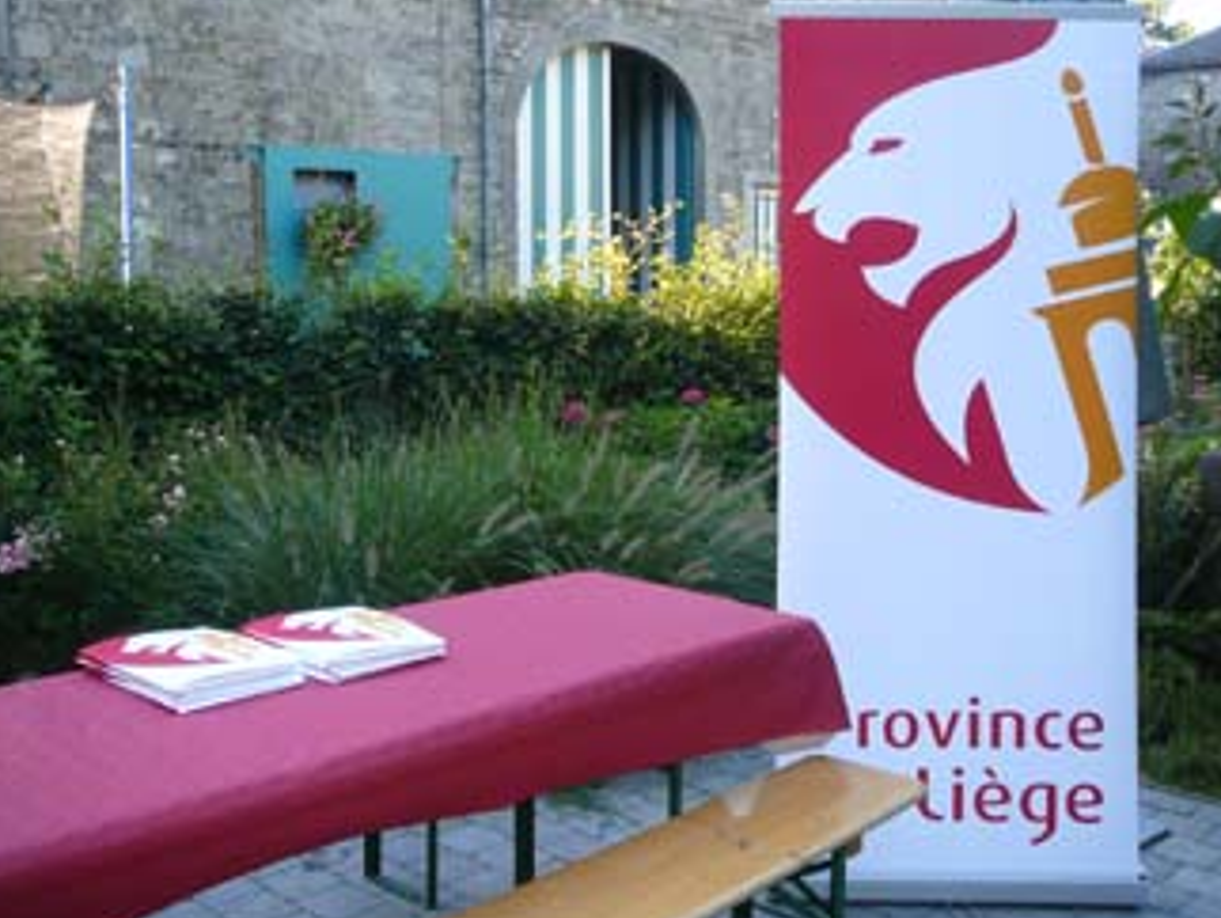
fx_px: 1341
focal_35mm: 38
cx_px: 584
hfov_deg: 48.9
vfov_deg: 37.8
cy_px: 434
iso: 80
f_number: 2.8
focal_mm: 5.2
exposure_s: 1/60
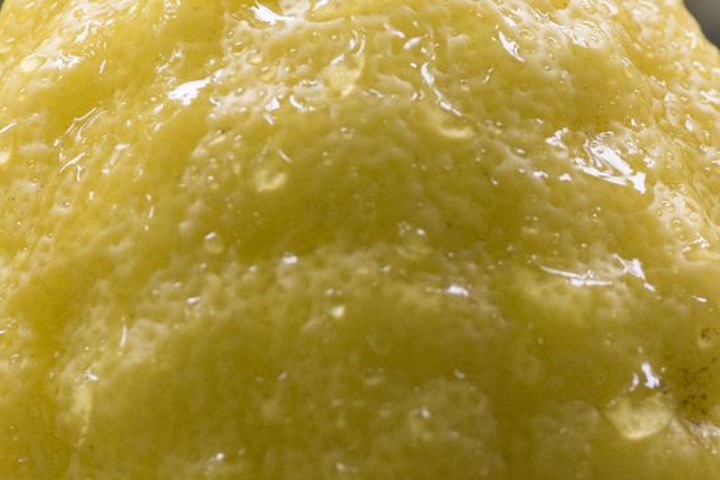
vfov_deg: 4.4
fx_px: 6220
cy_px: 529
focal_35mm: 311
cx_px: 697
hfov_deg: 6.6
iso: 2000
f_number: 10
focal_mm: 90
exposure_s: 1/500
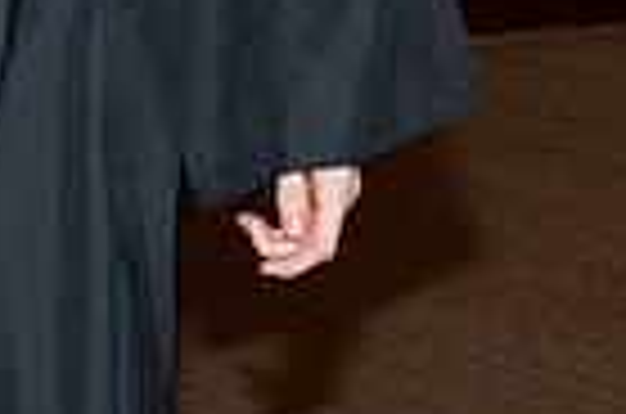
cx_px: 423
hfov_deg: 7.7
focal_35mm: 268
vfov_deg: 5.0
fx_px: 4650
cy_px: -526
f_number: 5.6
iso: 800
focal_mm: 55
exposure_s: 1/80
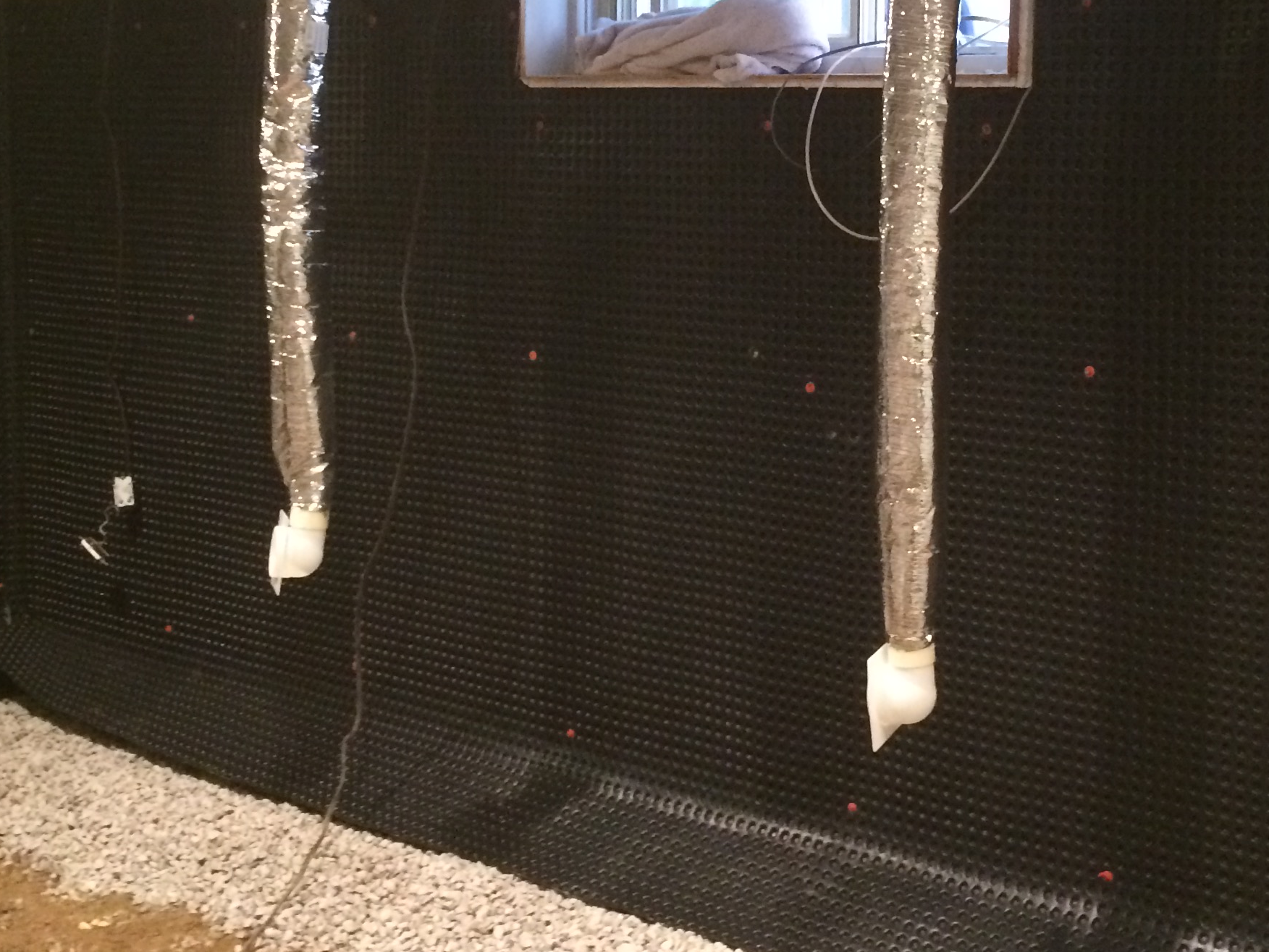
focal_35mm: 54
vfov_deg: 26.9
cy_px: 306
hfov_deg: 35.3
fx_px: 1980
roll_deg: +0.1
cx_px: 813
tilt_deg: -5.6
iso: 400
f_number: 2.2
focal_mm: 4.15
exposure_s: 1/15
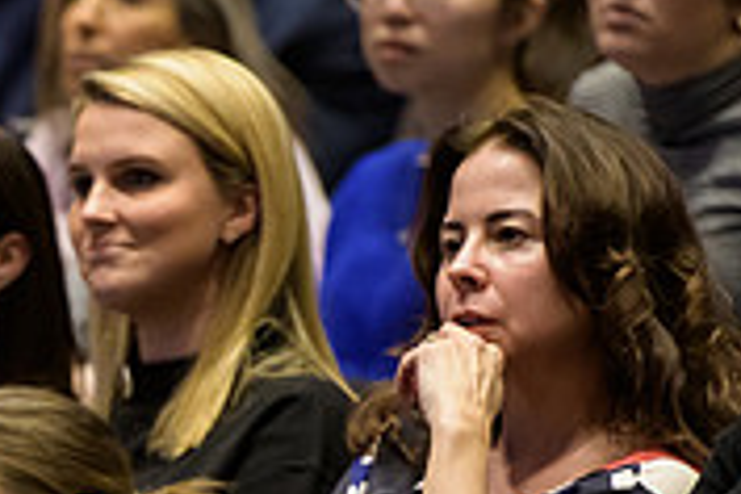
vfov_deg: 2.1
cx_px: -88
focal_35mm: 654
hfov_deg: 3.1
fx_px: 13460
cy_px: 722
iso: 2000
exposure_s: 1/125
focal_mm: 200
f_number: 3.2
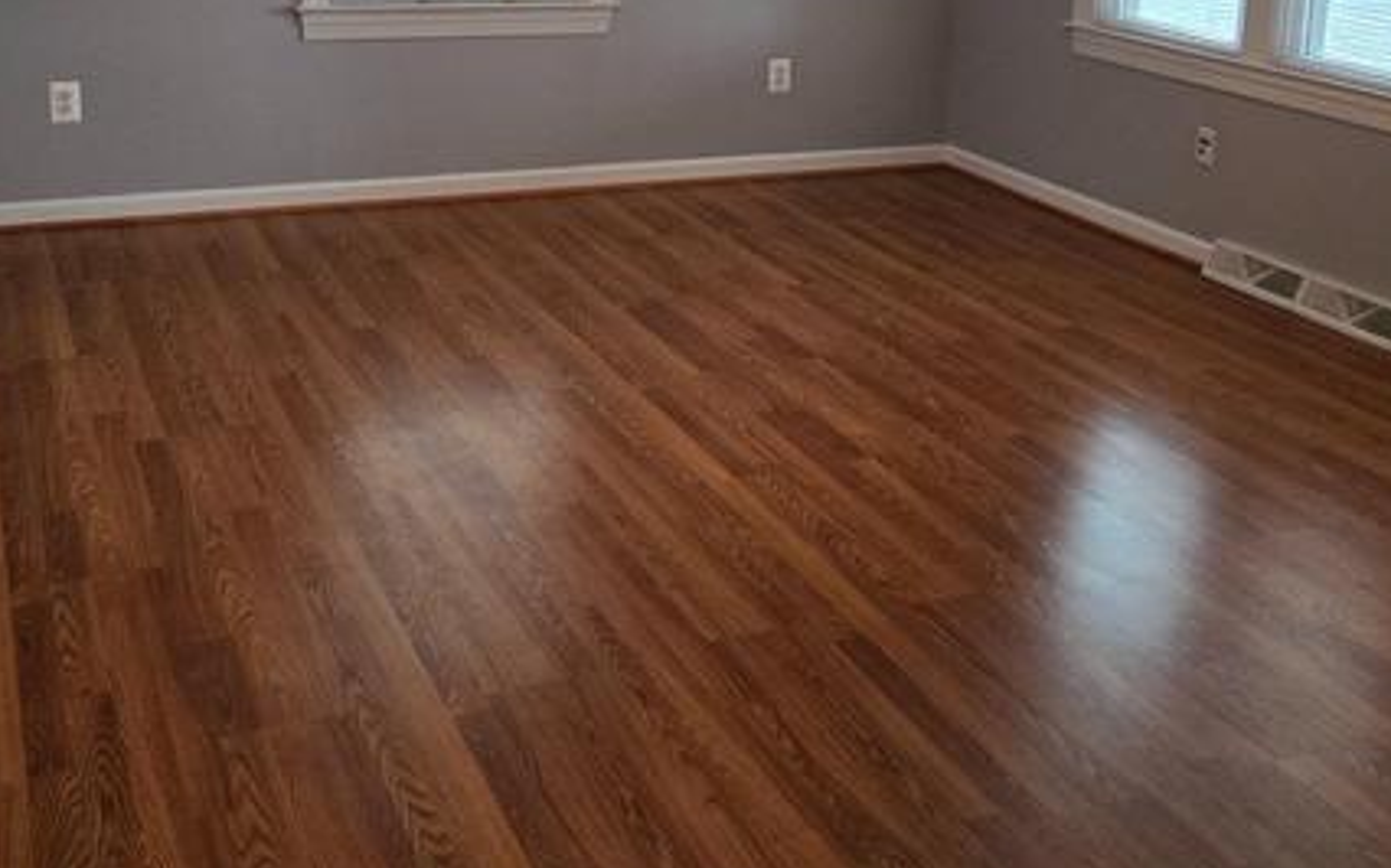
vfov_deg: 27.7
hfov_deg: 45.3
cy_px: 20
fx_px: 1668
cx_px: 699
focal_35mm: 44
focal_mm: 5.4
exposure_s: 1/120
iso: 250
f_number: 1.8
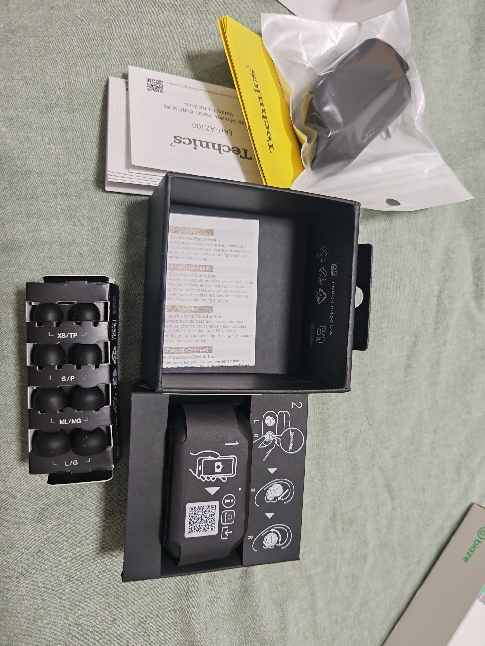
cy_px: 323
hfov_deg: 56.8
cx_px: 242
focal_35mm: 24
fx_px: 448
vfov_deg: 71.6
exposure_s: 1/33
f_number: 1.9
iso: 250
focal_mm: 6.67
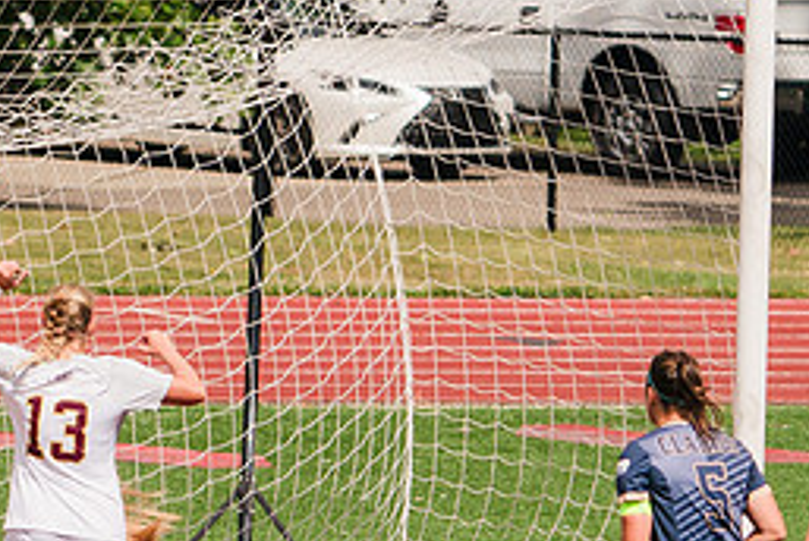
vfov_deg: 1.5
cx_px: -79
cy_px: 589
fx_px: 21125
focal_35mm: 939
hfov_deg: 2.2
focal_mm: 252
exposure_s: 1/1600
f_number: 5.6
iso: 160
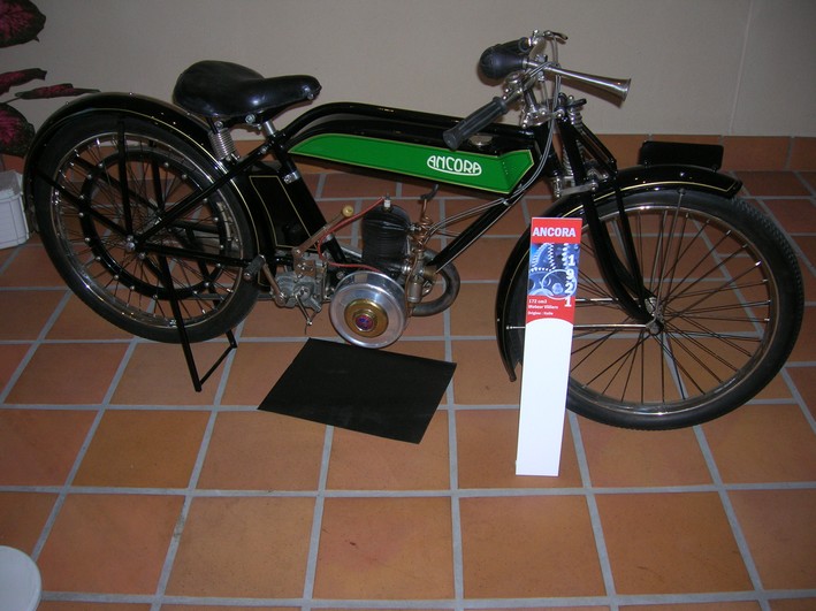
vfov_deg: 41.8
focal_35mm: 34
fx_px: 801
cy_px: 306
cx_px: 408
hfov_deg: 54.0
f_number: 2.9
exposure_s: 1/60.1
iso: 79
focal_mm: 5.7
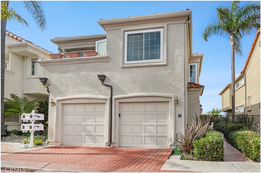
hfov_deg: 85.5
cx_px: 130
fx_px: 141
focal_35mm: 20
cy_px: 86
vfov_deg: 63.1
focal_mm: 13
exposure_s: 1/1250
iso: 100
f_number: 2.8
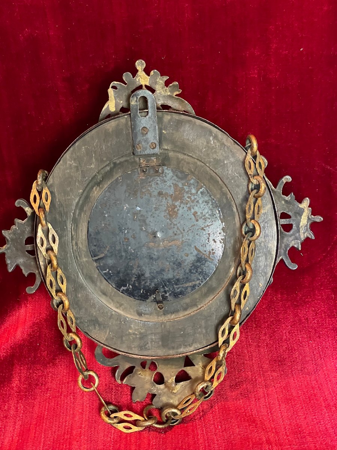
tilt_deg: -22.5
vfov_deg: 36.8
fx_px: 675
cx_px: 168
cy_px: 225
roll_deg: +7.3
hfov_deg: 28.0
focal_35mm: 52
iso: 1250
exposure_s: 1/30
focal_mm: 6
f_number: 2
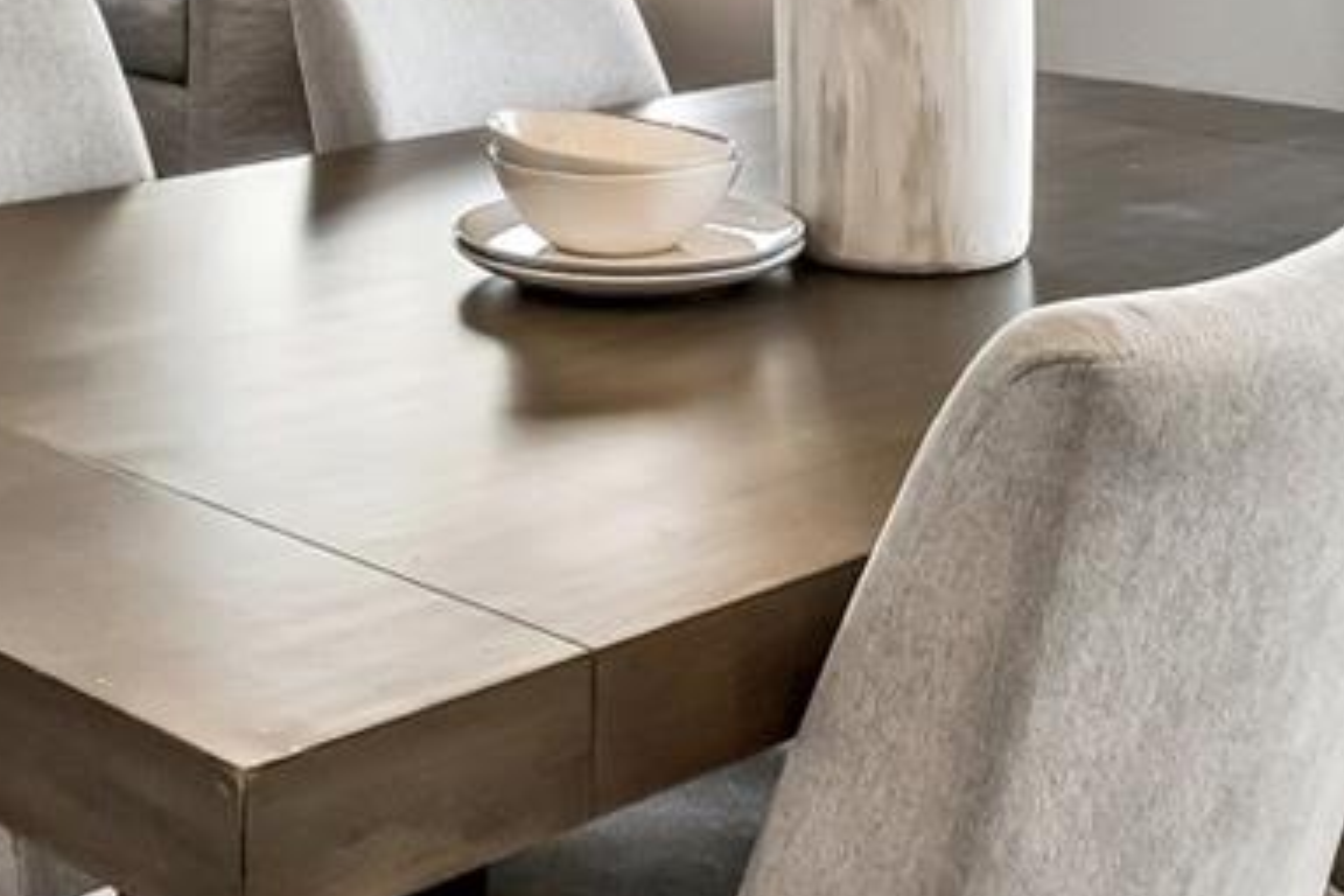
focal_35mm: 75
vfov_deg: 16.6
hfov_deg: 27.0
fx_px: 2800
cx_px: 560
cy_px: -430
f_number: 10
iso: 400
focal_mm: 18
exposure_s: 1/160
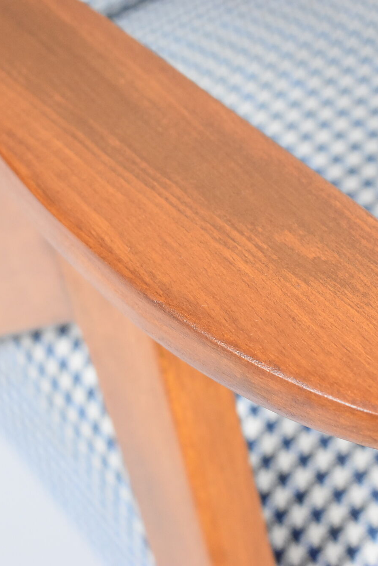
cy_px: 283
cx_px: 233
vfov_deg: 18.9
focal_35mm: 108
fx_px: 1700
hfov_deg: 12.7
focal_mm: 48
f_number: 5.3
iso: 2000
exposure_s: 1/125
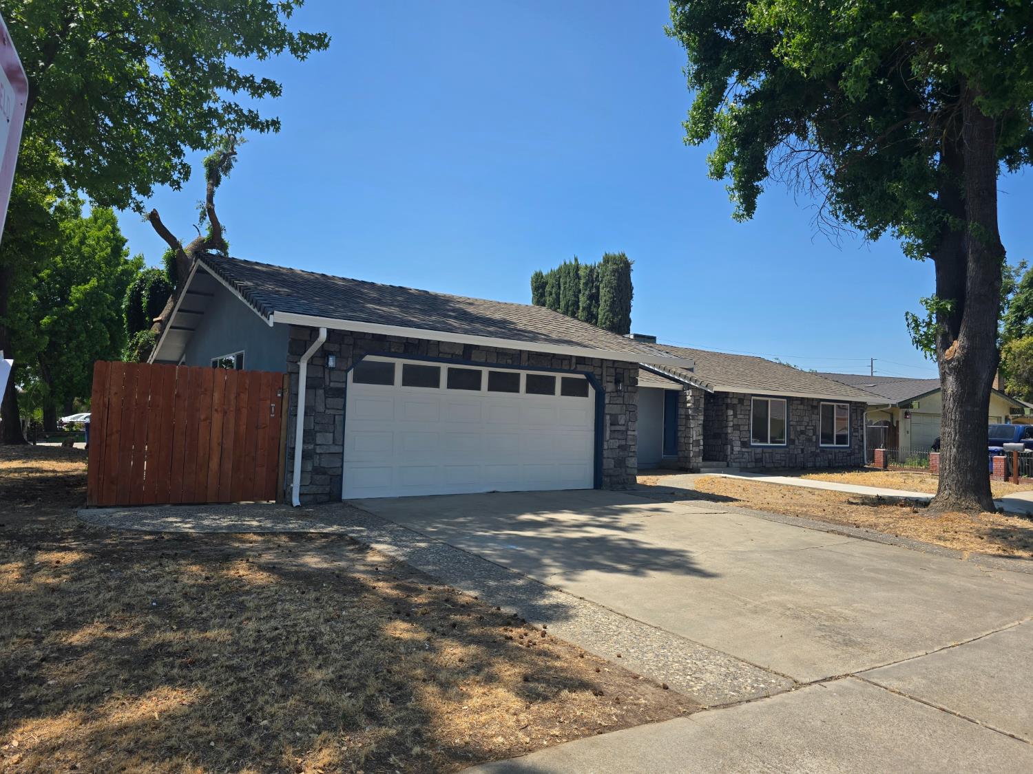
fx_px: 686
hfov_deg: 73.9
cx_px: 516
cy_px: 387
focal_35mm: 23
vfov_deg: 58.9
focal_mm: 6.3
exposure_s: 1/654
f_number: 1.7
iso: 12
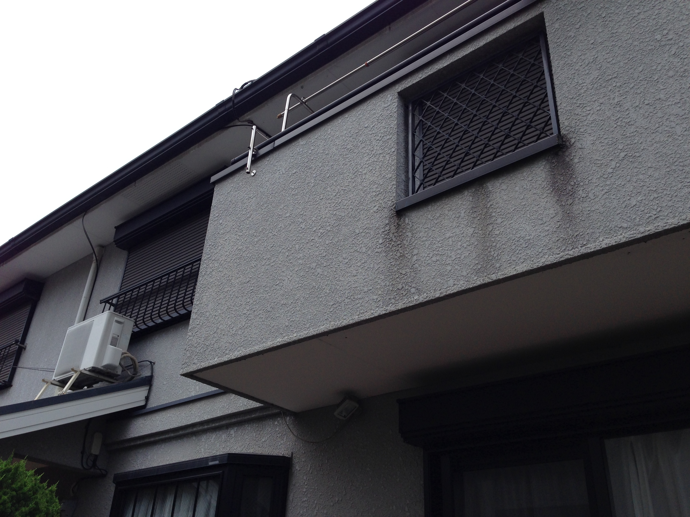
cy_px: 258
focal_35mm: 33
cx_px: 345
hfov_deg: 55.4
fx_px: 658
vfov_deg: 42.9
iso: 50
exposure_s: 1/1153
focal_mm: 4.12
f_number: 2.4
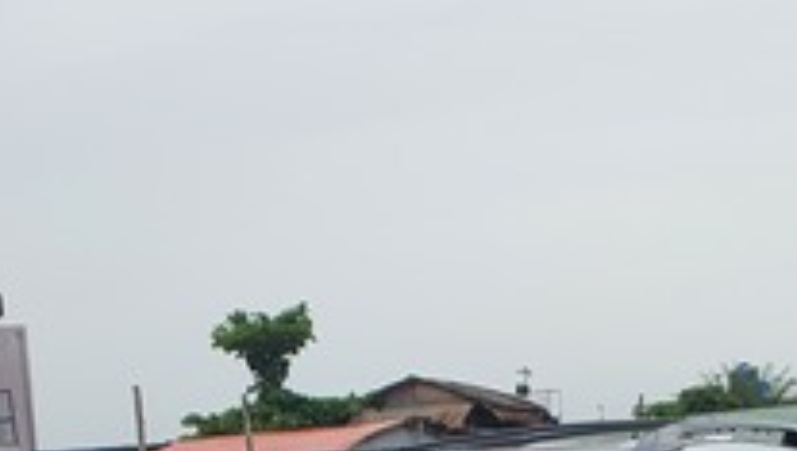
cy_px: 898
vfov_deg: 12.9
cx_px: 243
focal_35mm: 82
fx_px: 1735
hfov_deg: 25.7
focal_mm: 4.3
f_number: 2.4
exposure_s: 1/572
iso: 50
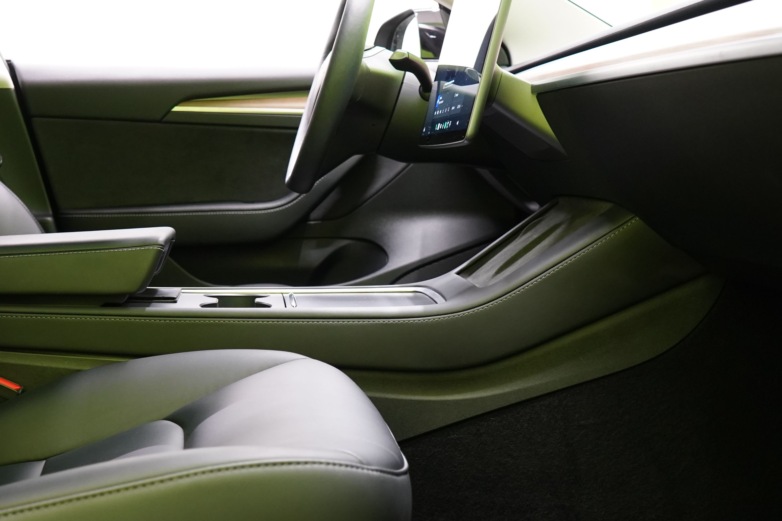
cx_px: 301
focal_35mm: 51
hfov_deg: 38.7
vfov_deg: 26.5
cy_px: 284
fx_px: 1108
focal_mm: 29
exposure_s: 1/20
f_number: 5
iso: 2500
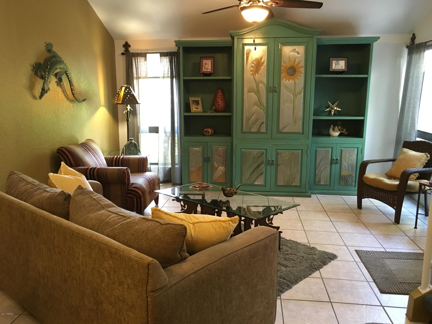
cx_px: 216
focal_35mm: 29
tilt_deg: -9.6
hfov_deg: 61.7
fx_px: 362
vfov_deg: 48.2
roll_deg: +0.6
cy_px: 162
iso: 200
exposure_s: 1/17
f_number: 2.2
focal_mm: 4.15
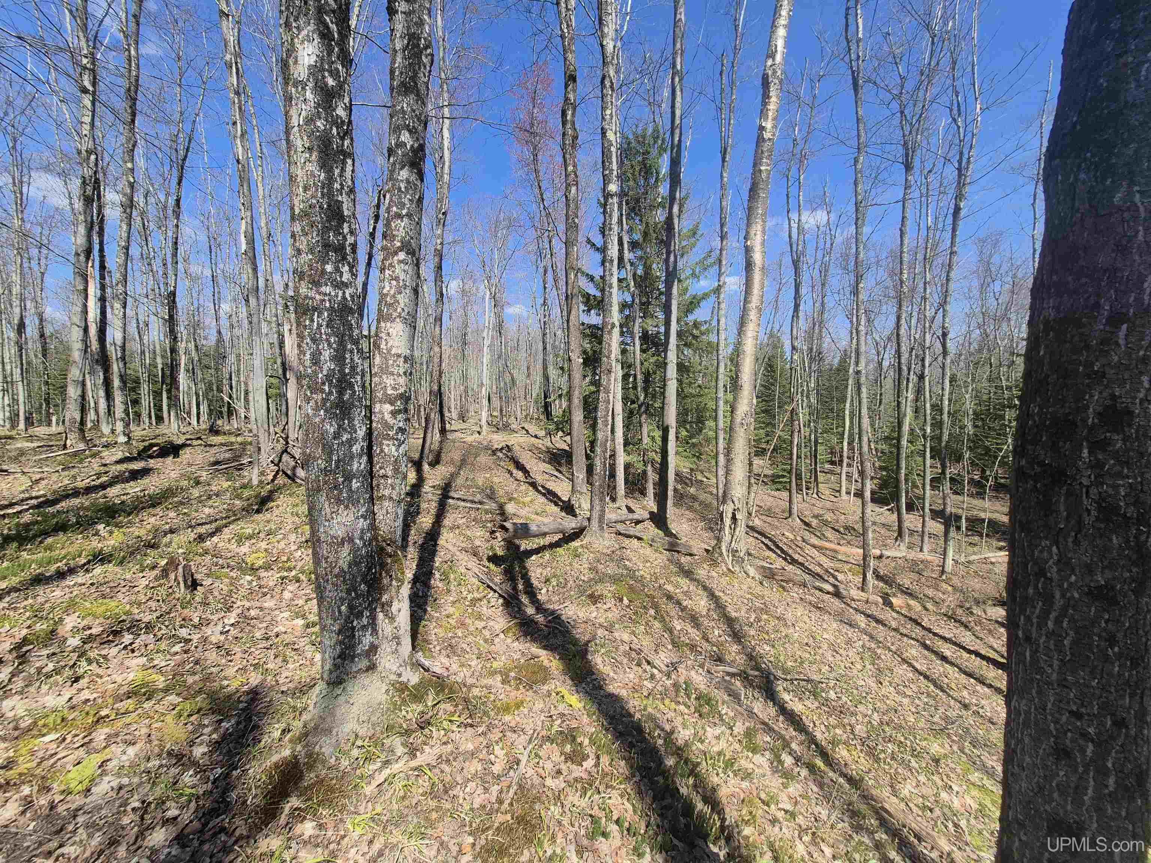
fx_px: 432
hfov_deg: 106.2
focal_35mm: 13
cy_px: 432
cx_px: 576
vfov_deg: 89.9
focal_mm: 1.74
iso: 50
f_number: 2.2
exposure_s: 1/1128
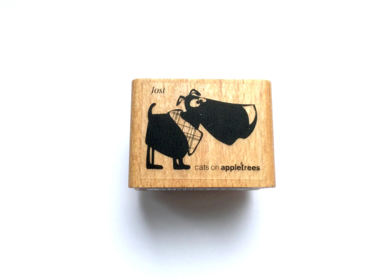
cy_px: 140
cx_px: 186
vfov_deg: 48.2
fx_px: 311
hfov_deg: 61.7
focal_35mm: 29
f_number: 2.2
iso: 32
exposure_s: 1/384
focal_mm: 4.2
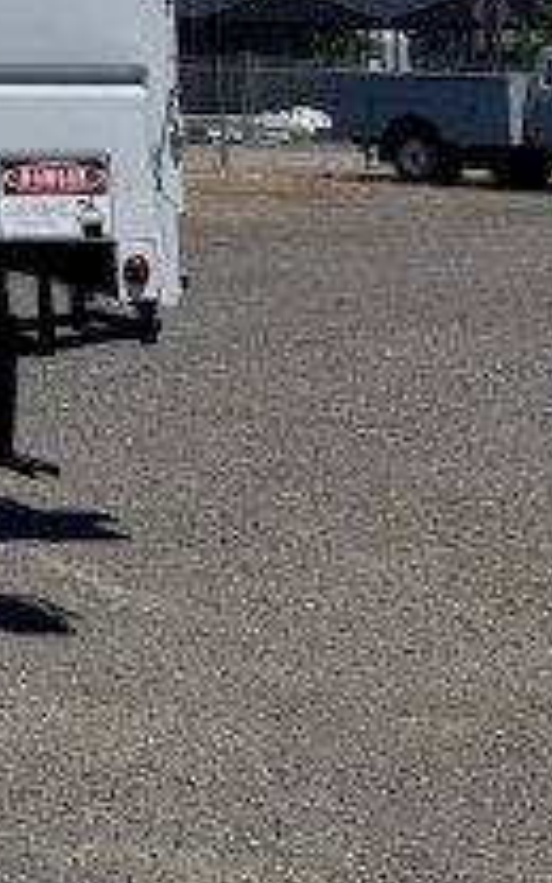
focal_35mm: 98
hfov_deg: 10.1
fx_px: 2359
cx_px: -1087
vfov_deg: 19.5
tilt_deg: +7.4
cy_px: -276
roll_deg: -1.3
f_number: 1.78
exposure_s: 1/7937
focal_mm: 6.76
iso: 80
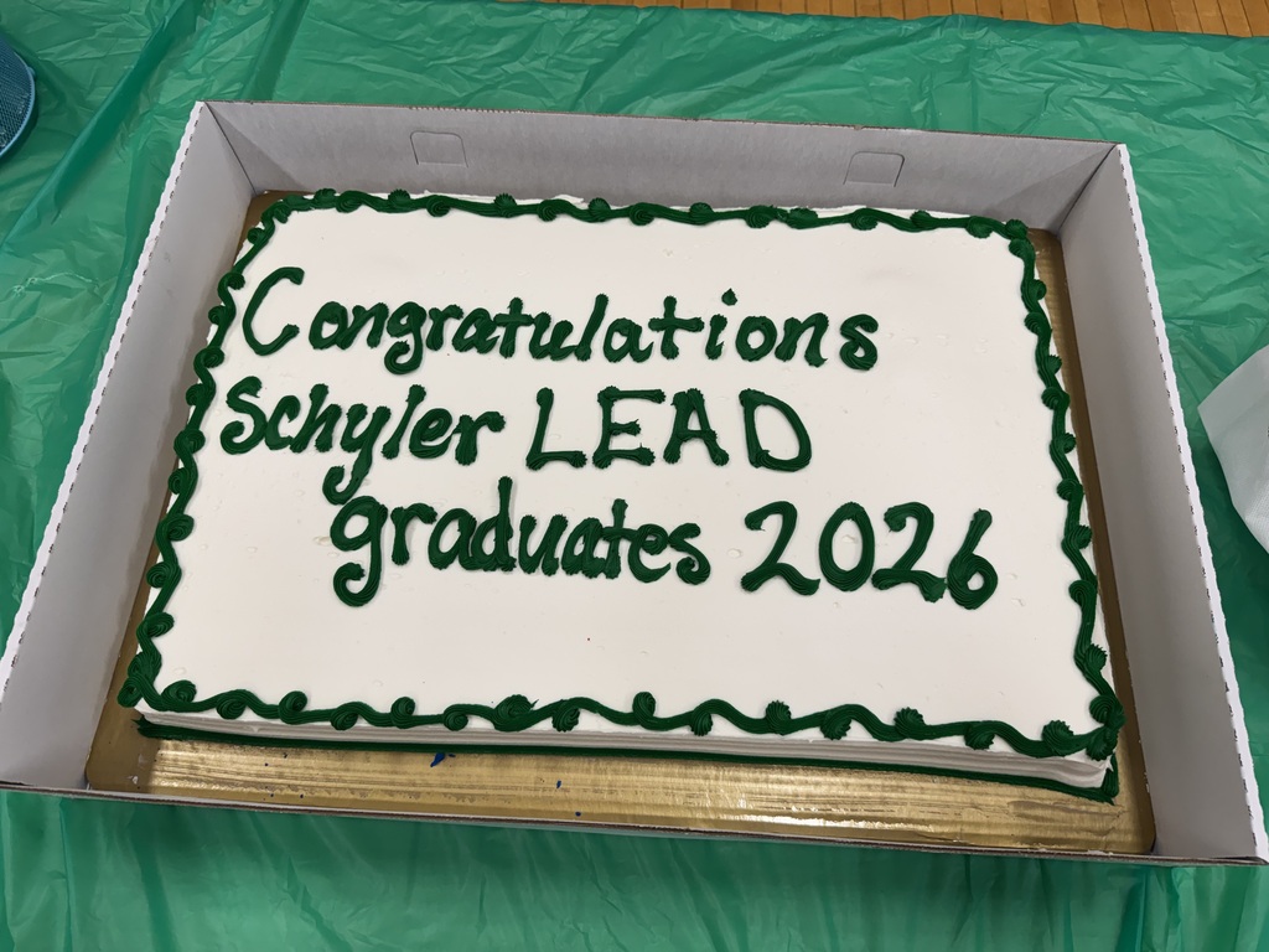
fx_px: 880
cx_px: 634
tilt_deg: -66.4
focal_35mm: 24
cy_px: 476
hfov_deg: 71.6
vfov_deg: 56.8
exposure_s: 1/120
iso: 100
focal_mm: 6.76
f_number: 1.78
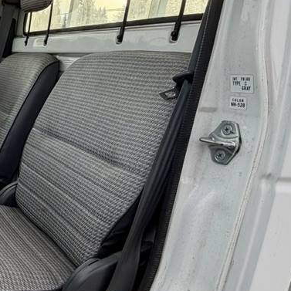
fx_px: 399
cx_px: -76
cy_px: 141
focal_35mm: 42
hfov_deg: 31.8
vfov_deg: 40.0
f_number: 2.2
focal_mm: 2.22
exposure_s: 1/211
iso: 40
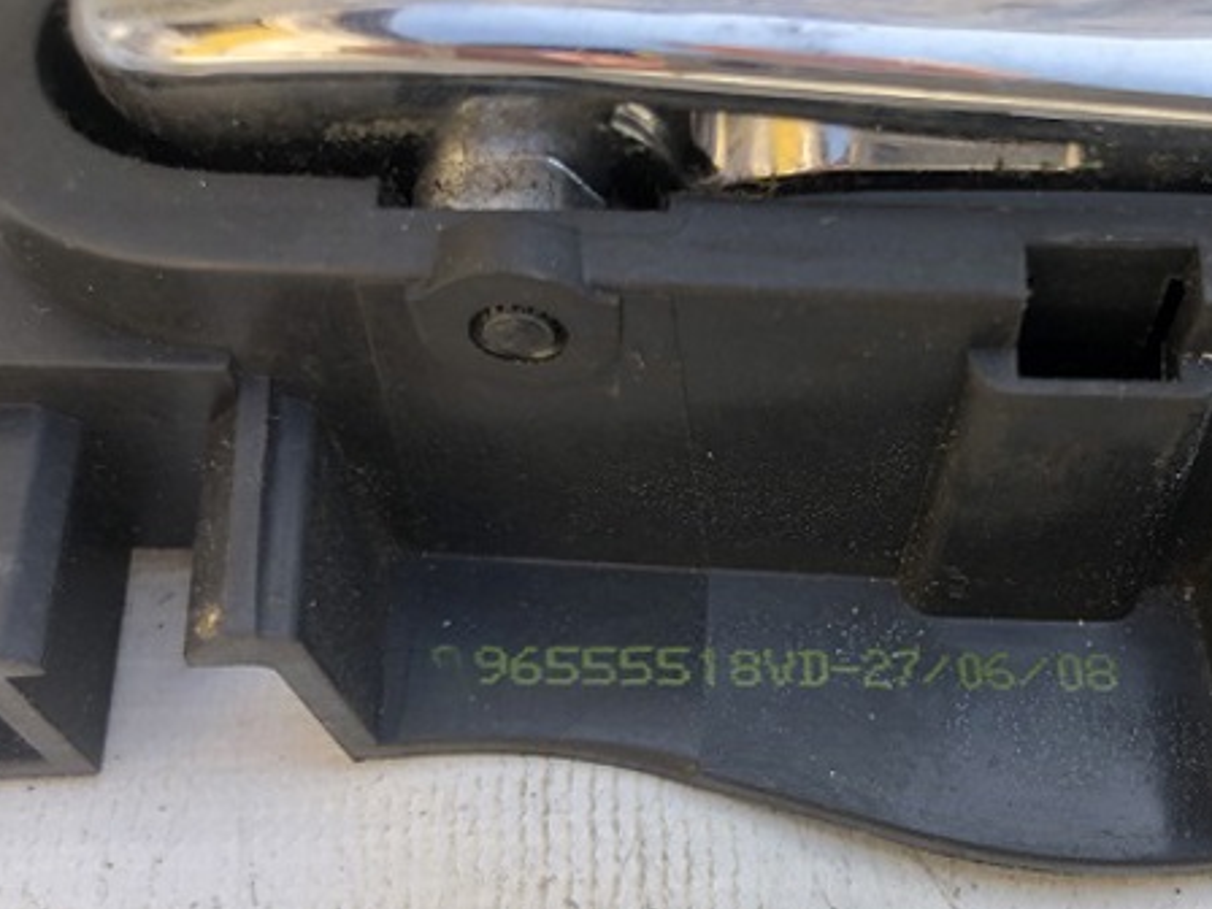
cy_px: 560
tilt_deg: -59.7
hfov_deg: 45.8
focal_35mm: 40
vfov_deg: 35.8
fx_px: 1401
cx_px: 841
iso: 20
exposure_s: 1/120
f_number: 1.8
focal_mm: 3.99
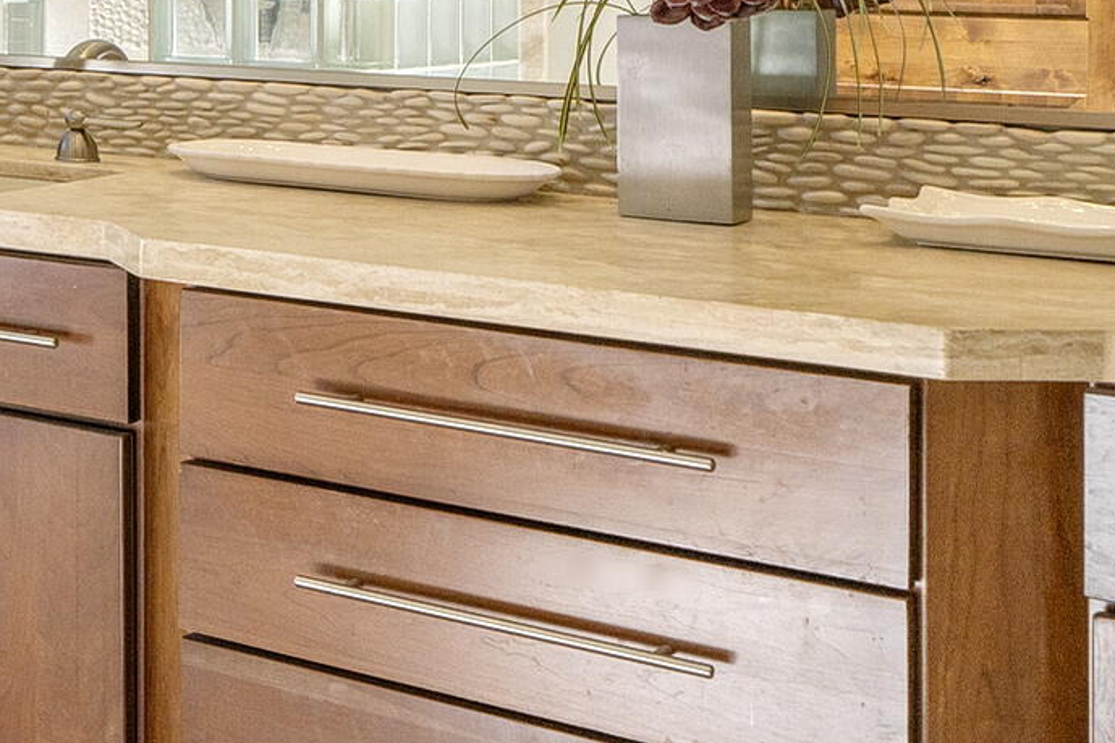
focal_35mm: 65
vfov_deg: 20.0
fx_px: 2013
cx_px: -688
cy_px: -79
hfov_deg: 23.0
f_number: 7.1
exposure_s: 1/200
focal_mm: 16
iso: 250
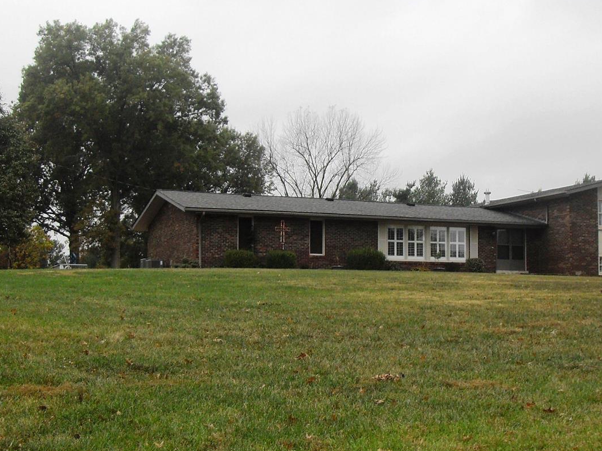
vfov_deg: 26.1
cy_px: 261
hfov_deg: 33.8
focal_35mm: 56
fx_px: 974
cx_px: 436
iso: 80
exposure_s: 1/180
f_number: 2.8
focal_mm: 6.3
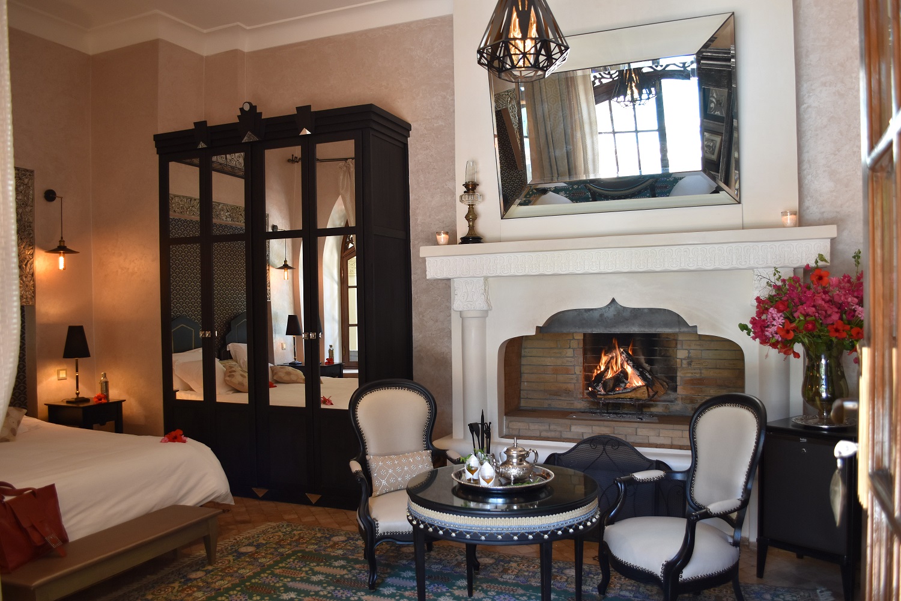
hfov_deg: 67.4
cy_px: 300
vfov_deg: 47.9
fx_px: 676
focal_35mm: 27
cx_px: 450
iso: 400
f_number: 4
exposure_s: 1/60
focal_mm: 18
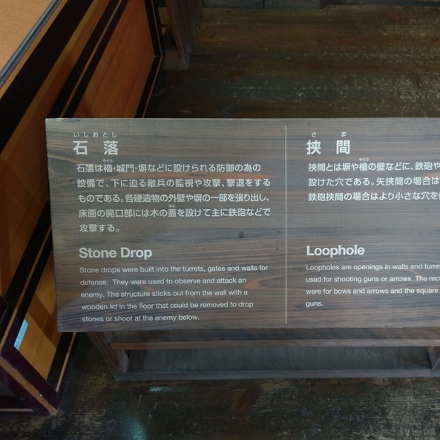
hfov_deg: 52.1
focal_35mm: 31
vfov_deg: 52.5
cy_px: 220
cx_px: 267
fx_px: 446
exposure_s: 1/15
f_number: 1.8
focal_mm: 4.58
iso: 500
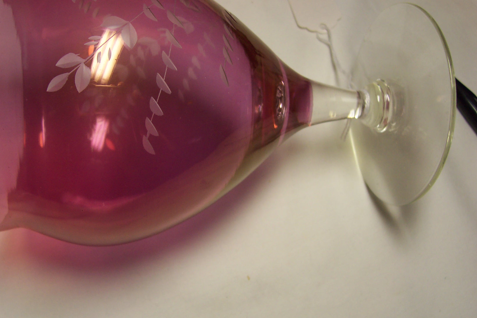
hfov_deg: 49.6
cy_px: 163
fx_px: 517
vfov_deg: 34.2
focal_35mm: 39
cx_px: 236
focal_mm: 5.6
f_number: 2.8
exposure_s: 1/60
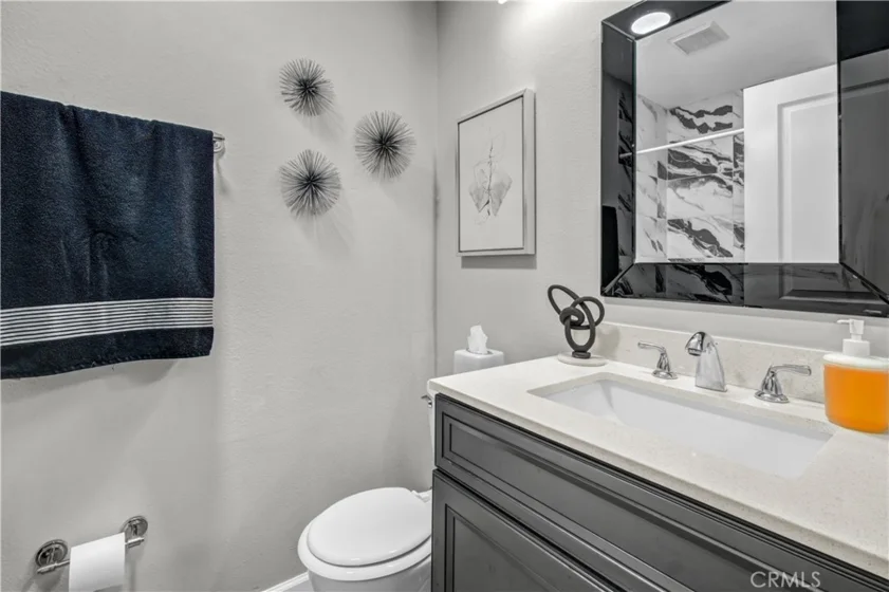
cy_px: 296
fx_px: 370
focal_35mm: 15
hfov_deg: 100.4
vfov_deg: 77.3
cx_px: 444
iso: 400
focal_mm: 10
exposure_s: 1/13
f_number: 8
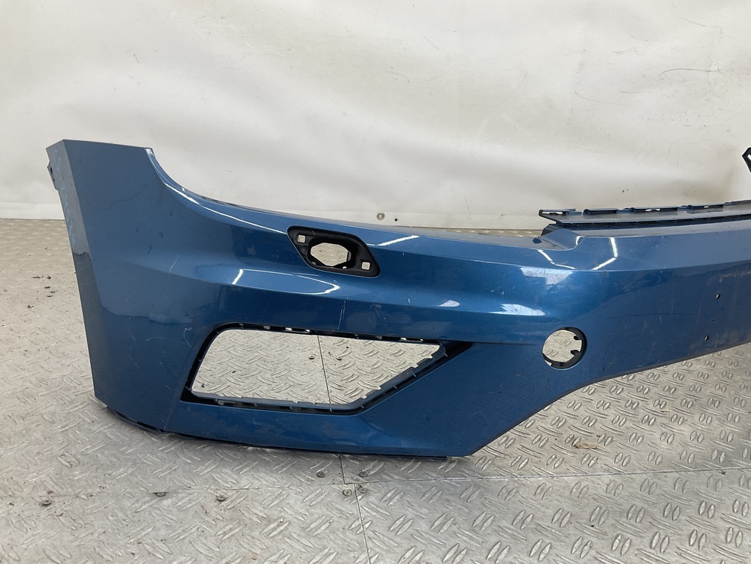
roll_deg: -5.2
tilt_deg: -18.3
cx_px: 376
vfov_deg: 48.2
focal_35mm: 29
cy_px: 282
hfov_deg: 61.7
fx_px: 629
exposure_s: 1/120
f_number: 1.8
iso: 32
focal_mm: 3
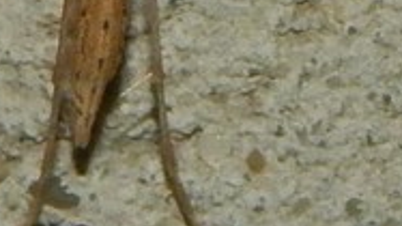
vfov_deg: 2.3
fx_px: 5498
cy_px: -133
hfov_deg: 4.2
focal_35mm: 516
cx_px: 94
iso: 200
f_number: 9
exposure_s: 1/30
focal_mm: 18.7
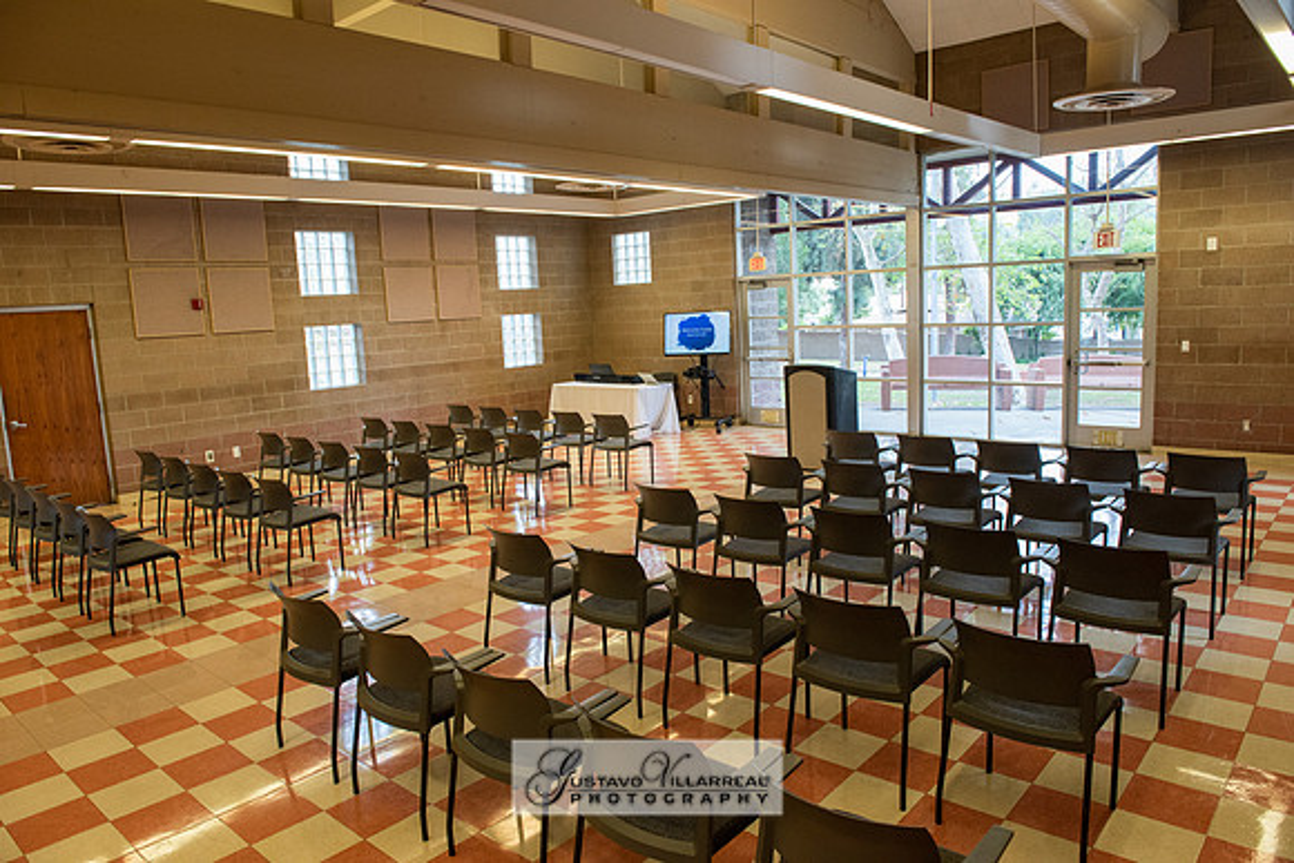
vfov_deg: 53.2
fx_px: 863
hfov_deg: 73.7
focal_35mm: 24
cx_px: 647
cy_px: 432
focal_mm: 24
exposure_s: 1/80
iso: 1600
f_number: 7.1
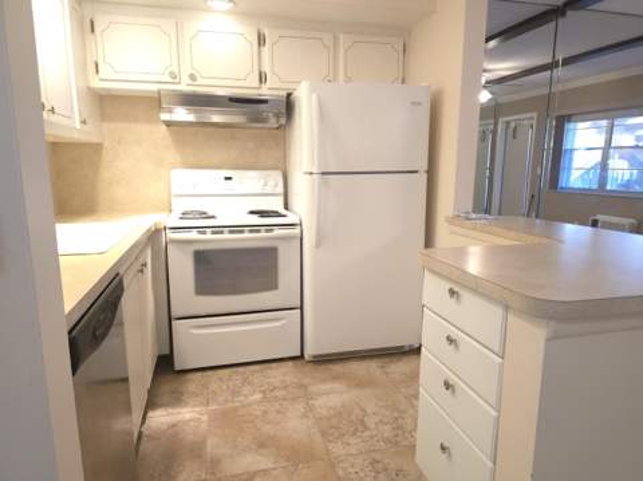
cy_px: 240
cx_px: 322
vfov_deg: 58.8
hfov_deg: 74.0
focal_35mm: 23
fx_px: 427
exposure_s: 1/125
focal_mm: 6.3
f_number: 1.7
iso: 800
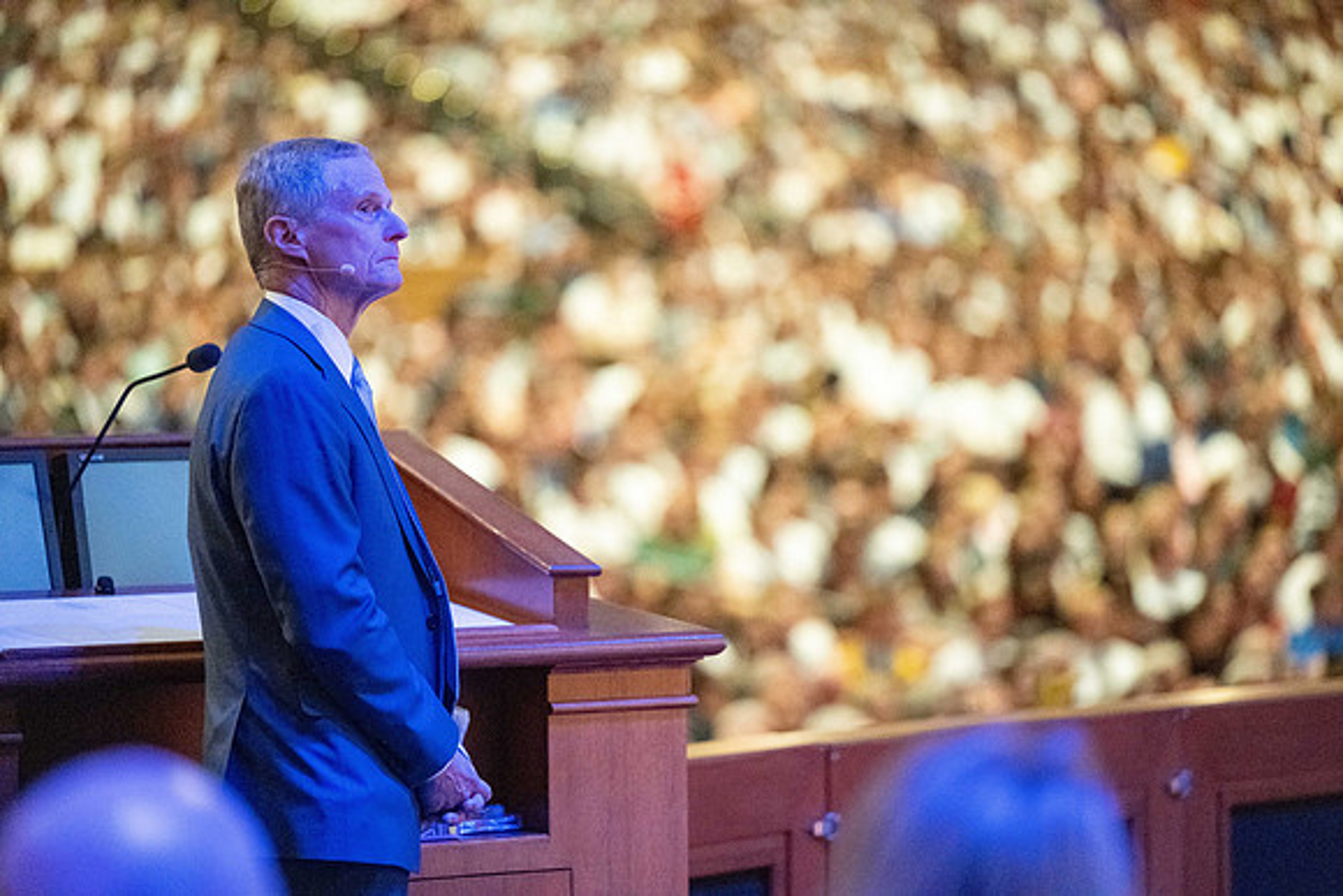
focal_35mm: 185
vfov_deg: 7.4
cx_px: 672
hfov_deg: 11.1
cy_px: 448
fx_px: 6903
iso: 12800
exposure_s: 1/125
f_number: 2.8
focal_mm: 185
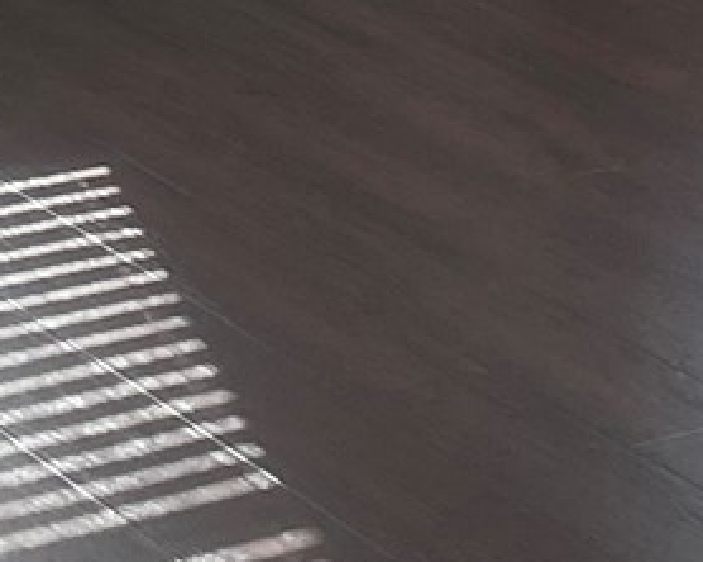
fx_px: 3888
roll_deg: +0.1
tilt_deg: -4.1
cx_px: 83
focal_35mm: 187
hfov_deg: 10.3
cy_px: -818
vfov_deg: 7.7
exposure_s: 1/120
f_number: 1.6
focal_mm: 4.2
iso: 50
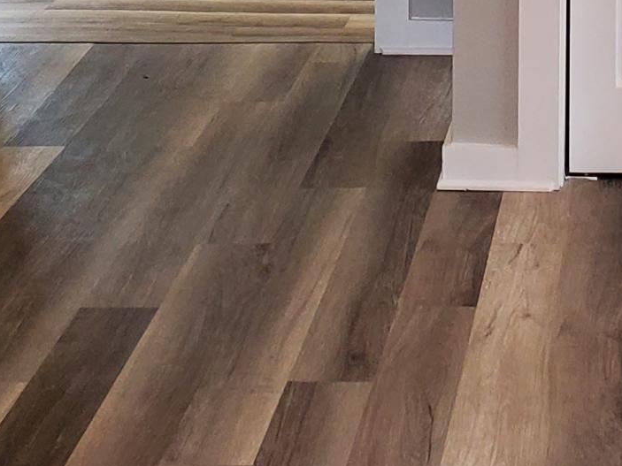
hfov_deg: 17.2
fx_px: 1994
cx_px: 657
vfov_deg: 12.3
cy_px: -353
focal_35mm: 111
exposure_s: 1/120
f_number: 2.4
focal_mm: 4.3
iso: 200
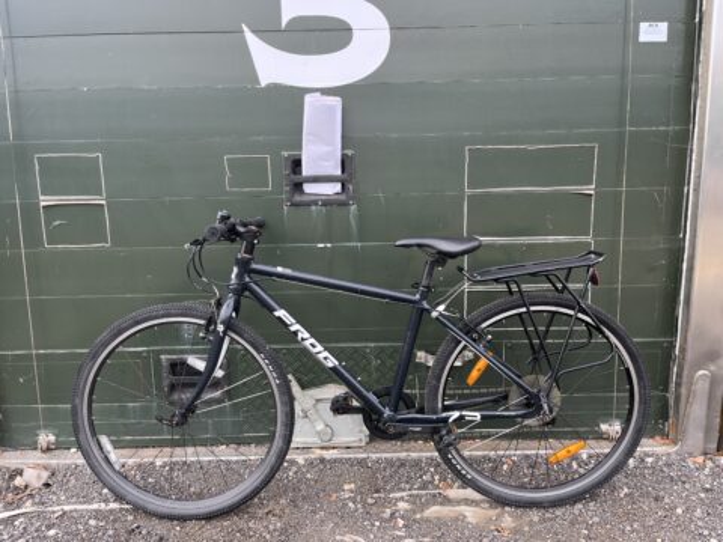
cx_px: 362
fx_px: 543
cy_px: 271
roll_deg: +1.8
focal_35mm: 26
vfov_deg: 53.1
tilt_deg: -10.8
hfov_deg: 67.3
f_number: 1.6
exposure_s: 1/232
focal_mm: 5.1
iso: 40
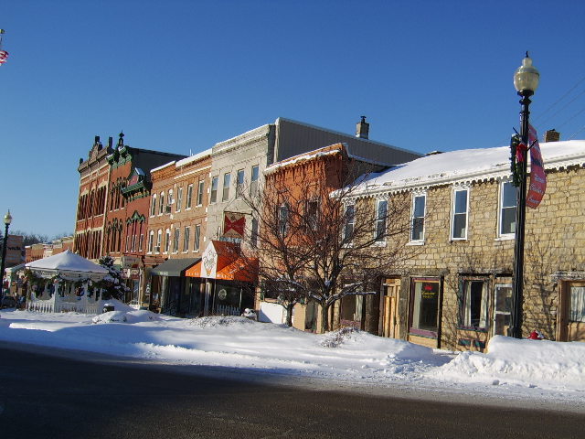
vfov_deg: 45.4
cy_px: 220
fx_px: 524
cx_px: 292
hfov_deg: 58.4
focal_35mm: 31
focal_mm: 8.13
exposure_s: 1/500
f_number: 6.7
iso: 71
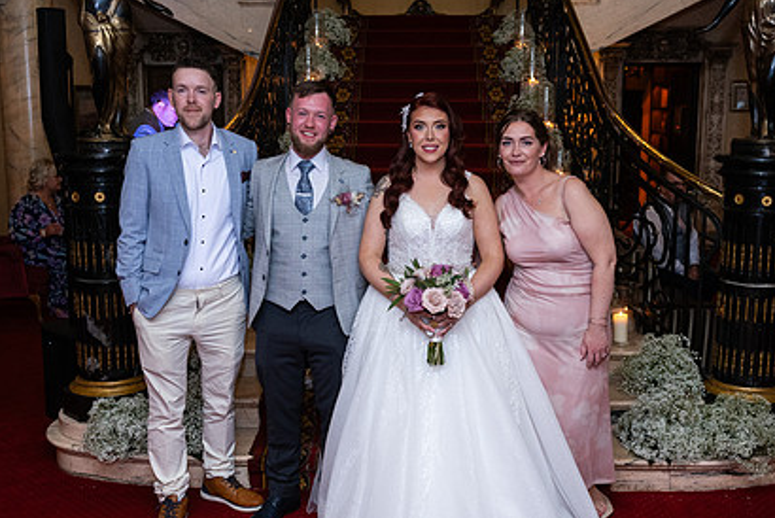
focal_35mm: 41
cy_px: 262
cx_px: 393
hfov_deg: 47.4
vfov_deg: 32.7
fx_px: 883
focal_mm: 29
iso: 800
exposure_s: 1/160
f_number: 3.5
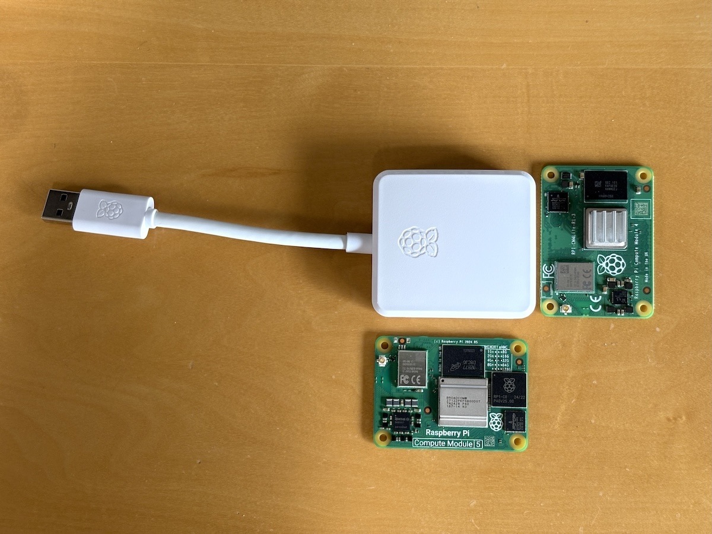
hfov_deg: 36.8
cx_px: 356
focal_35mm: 52
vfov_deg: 28.0
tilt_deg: -86.2
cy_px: 267
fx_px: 1070
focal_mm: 5.96
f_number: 1.6
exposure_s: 1/50
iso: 64
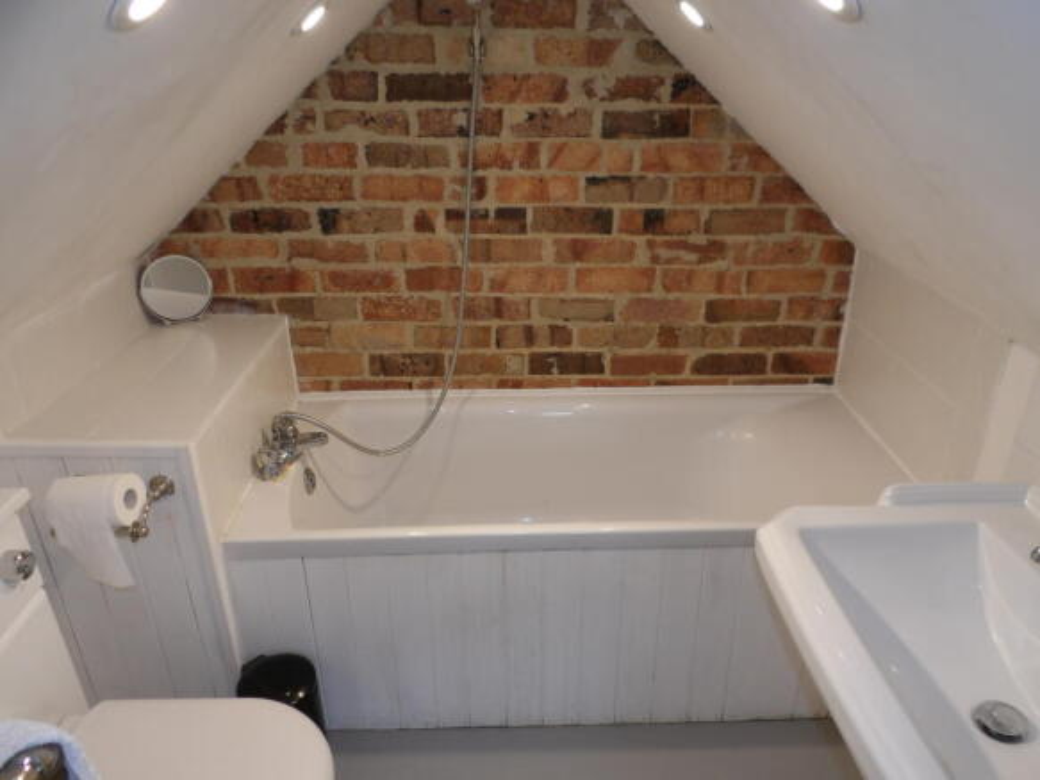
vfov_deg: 56.8
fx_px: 721
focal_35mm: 24
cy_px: 390
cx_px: 520
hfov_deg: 71.6
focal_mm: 4.3
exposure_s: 1/30
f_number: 4.1
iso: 100
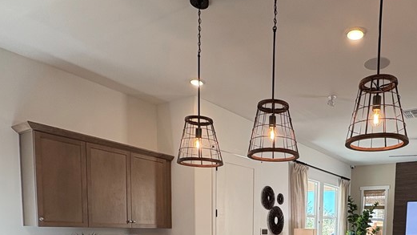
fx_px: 332
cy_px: 257
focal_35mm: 30
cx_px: 299
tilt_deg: -5.4
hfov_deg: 61.6
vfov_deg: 33.9
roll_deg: -1.0
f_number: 2.2
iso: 100
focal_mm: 2.22
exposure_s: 1/120
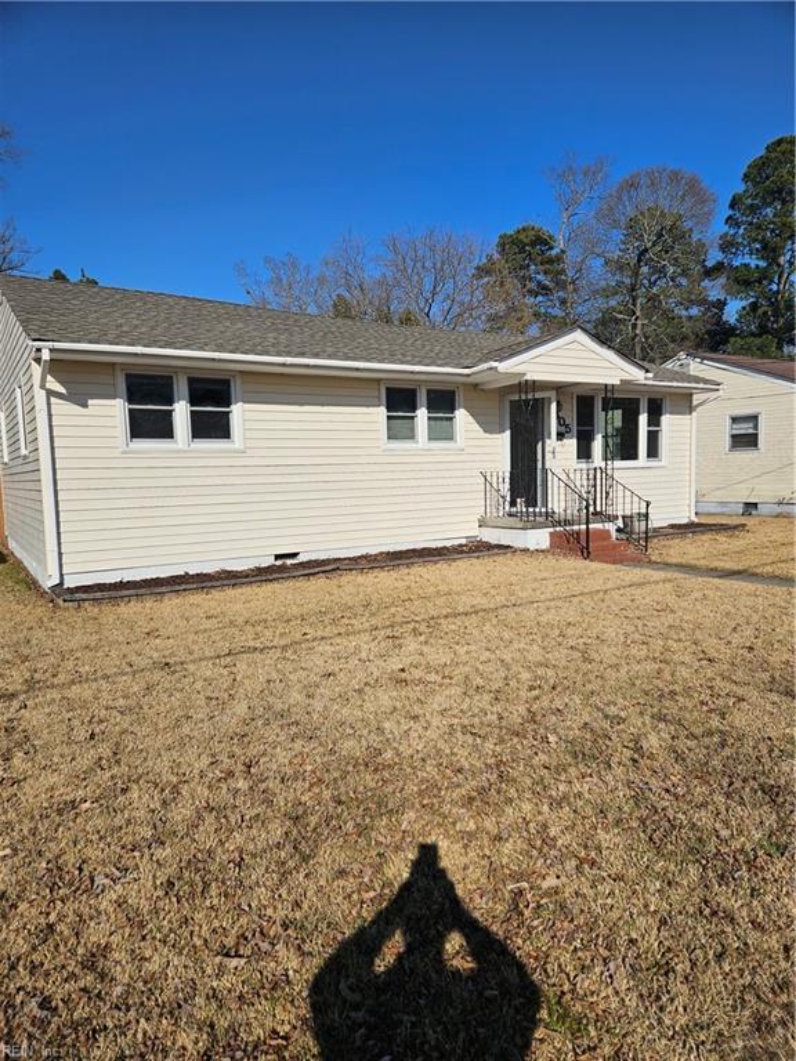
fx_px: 705
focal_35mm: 23
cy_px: 530
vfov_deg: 73.9
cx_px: 398
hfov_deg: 58.9
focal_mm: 5.4
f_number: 1.8
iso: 25
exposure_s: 1/4021
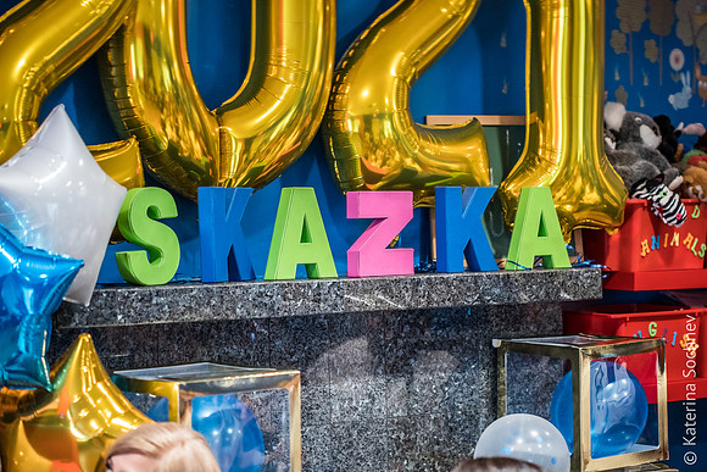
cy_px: 236
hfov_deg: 20.4
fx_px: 1964
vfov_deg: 13.7
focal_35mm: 100
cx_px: 354
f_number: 2.8
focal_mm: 100
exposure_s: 1/80
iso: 1600
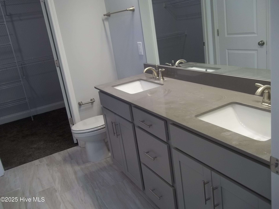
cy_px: 104
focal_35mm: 32
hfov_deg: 56.8
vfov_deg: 44.2
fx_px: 258
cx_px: 140
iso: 77
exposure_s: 1/30
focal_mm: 5.7
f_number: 2.9
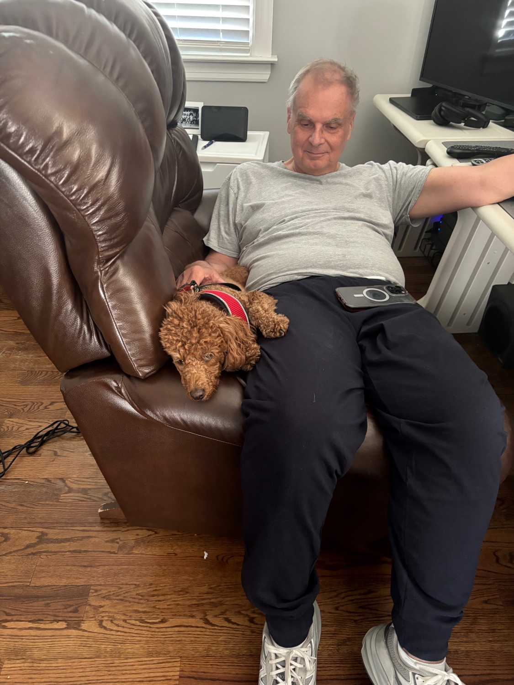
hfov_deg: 53.1
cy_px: 342
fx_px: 515
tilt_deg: -36.7
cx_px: 257
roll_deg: -1.9
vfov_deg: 67.3
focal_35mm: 26
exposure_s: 1/30
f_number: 1.6
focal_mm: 5.96
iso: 640
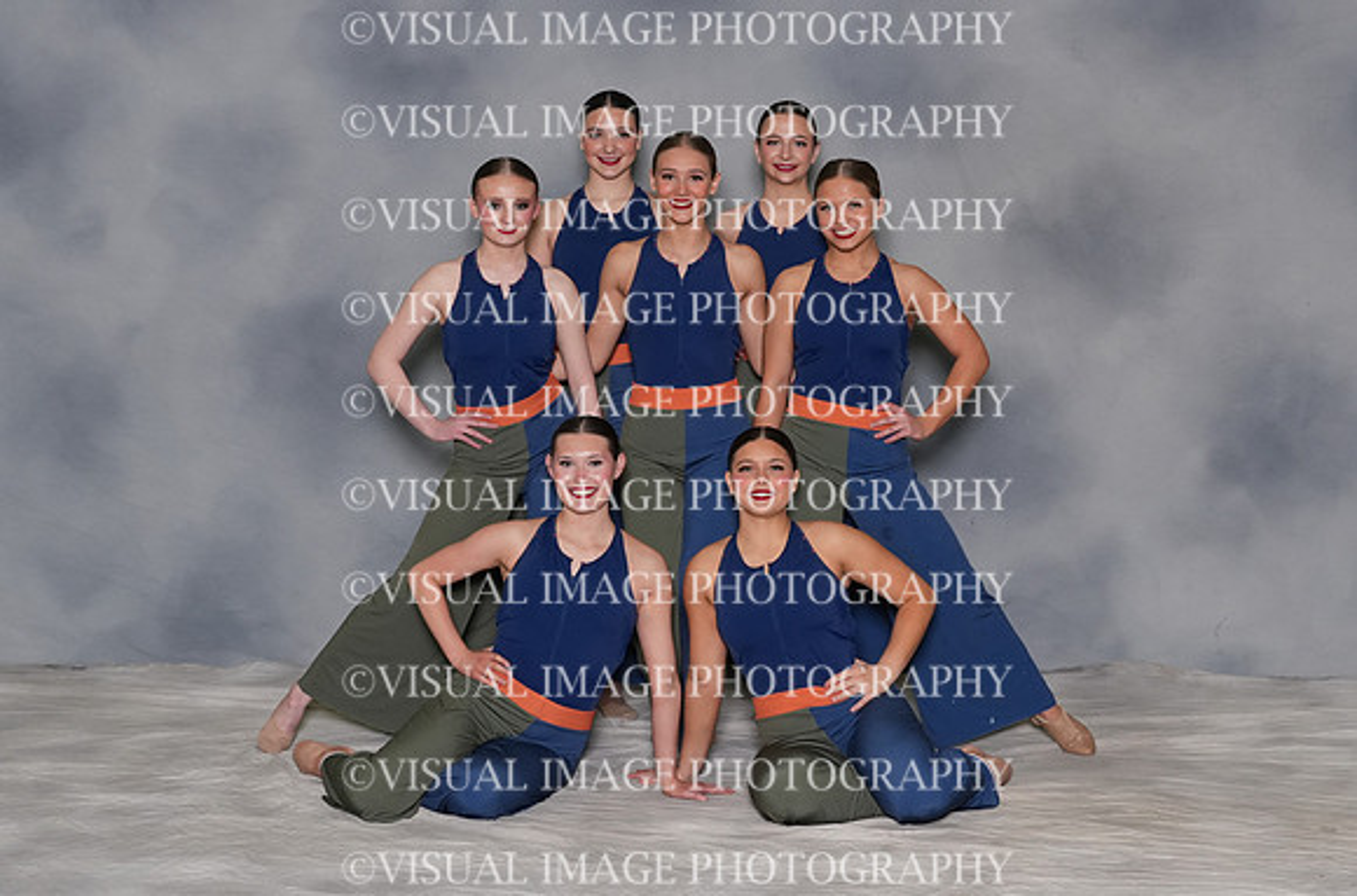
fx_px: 2086
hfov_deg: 36.0
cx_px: 678
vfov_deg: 24.2
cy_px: 448
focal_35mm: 56
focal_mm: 37
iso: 800
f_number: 8
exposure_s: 1/125
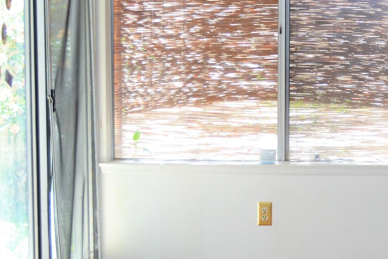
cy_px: 83
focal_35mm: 118
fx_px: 1272
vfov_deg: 11.6
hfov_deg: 16.4
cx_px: 504
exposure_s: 1/60
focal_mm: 30
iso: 400
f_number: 4.5
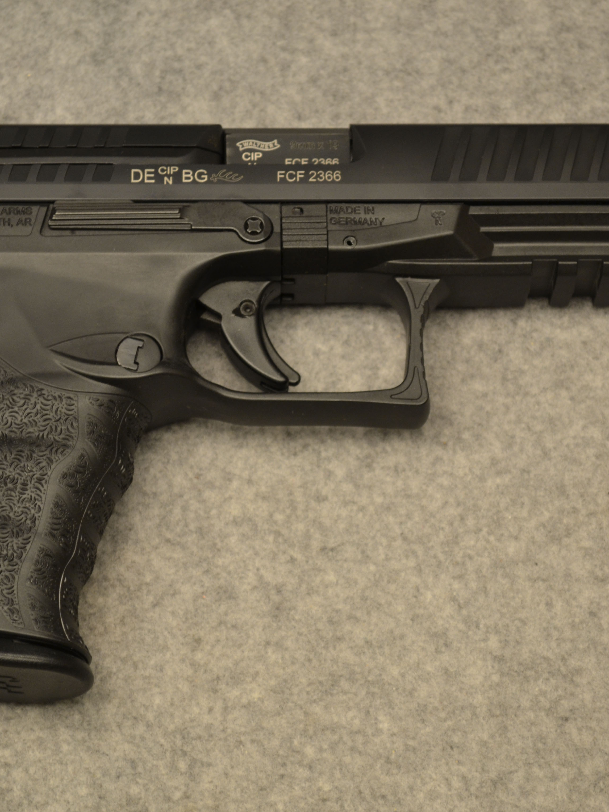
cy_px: 407
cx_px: 289
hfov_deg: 12.4
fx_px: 2808
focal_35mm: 120
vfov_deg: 16.5
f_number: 5.6
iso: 400
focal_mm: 55
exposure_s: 1/15
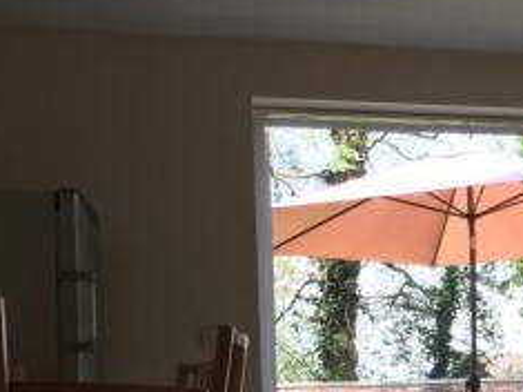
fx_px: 1087
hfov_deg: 26.0
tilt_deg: +0.7
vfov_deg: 19.6
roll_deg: +2.2
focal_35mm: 72
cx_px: 493
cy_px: 418
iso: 25
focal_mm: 4.15
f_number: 2.2
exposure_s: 1/135
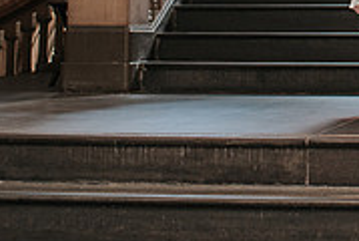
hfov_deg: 13.6
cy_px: -156
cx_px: 484
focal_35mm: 144
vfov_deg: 9.2
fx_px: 1438
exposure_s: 1/200
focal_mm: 35
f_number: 3.2
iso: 1000
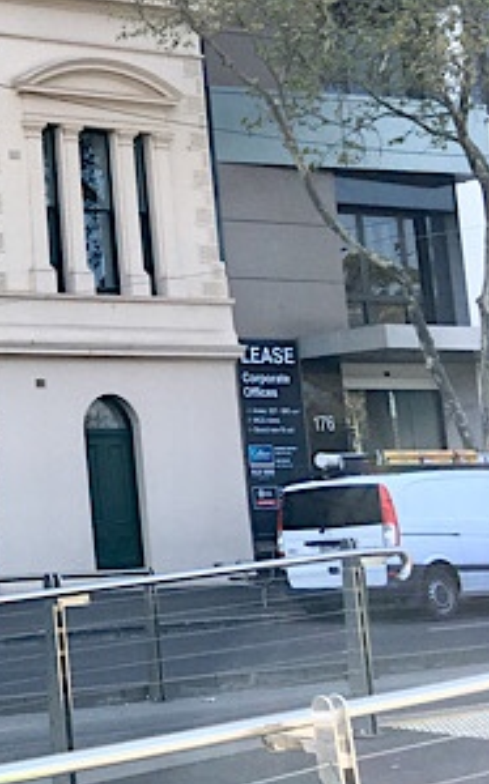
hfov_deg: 14.4
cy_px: 289
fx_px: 1645
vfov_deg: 26.7
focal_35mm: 77
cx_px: -458
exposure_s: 1/337
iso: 25
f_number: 2.2
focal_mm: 4.15
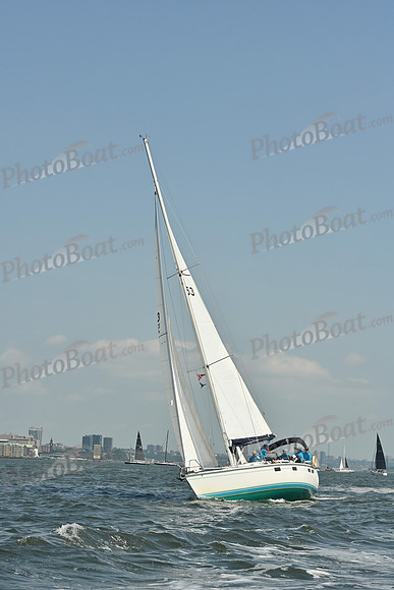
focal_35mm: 98
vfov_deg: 20.8
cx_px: 197
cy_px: 295
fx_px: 1608
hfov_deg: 14.0
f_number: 11
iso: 320
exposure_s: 1/1250
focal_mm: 98
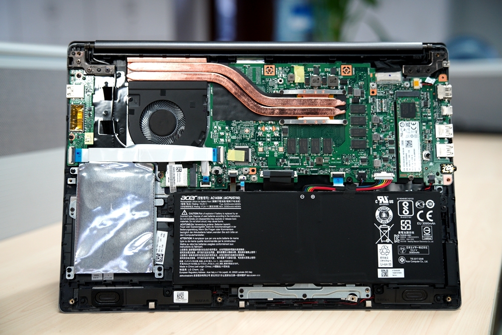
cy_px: 168
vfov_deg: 30.5
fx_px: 614
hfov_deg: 44.5
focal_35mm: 44
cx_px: 251
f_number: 2.8
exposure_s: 1/50
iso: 800
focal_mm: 44
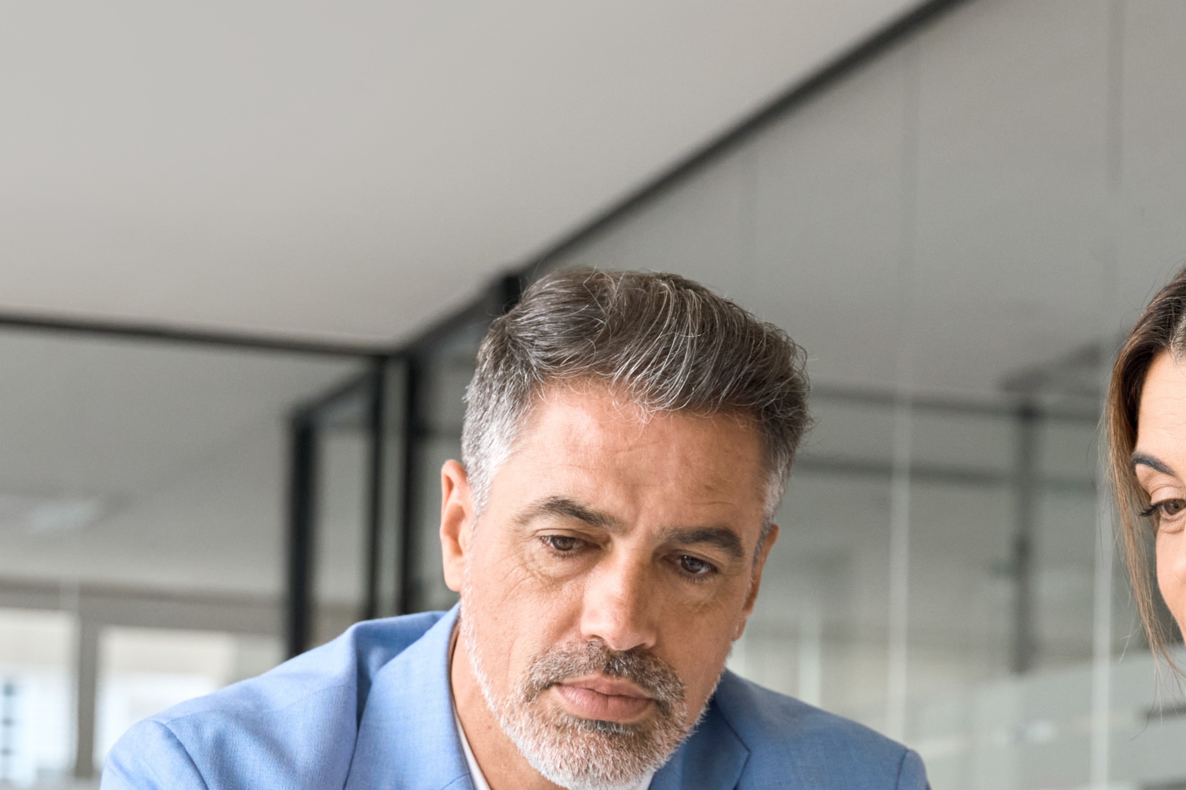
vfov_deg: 12.0
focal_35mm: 113
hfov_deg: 18.1
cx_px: 753
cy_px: 791
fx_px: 3707
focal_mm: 43.6
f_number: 3.5
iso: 1000
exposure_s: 1/500
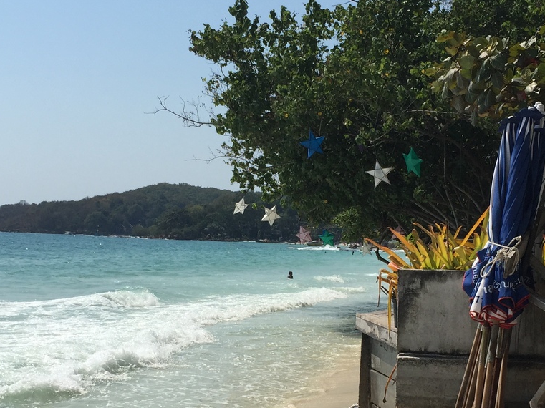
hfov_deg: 31.7
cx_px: 302
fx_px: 960
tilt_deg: -2.3
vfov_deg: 23.9
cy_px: 277
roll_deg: -3.2
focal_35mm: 61
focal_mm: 4.15
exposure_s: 1/3968
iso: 32
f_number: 2.2
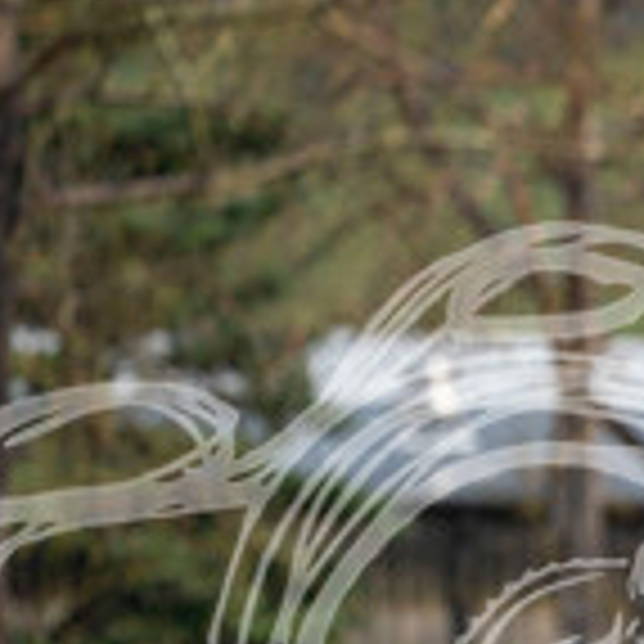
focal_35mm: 839
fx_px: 17659
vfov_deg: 2.1
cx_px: 1216
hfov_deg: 2.1
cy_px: 655
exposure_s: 1/1250
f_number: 5.6
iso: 500
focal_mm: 244
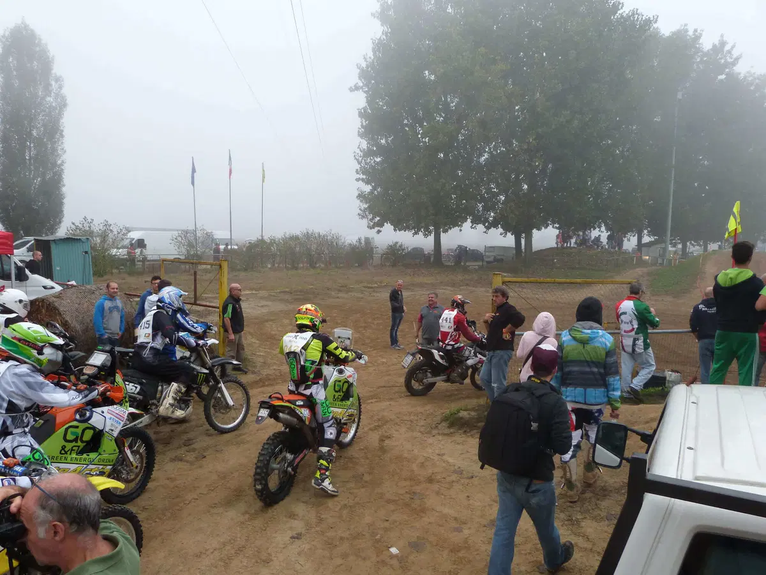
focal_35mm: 25
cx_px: 383
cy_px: 288
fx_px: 553
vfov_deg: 54.9
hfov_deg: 69.4
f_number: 4
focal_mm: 4.5
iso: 200
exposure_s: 1/200
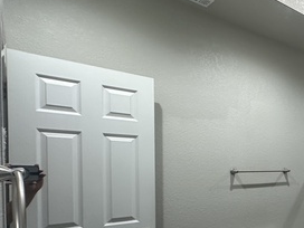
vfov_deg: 41.5
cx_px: 340
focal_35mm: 33
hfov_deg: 42.5
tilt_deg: -0.6
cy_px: 175
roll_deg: +0.1
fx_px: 290
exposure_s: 1/60
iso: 160
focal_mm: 2.22
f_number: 2.2
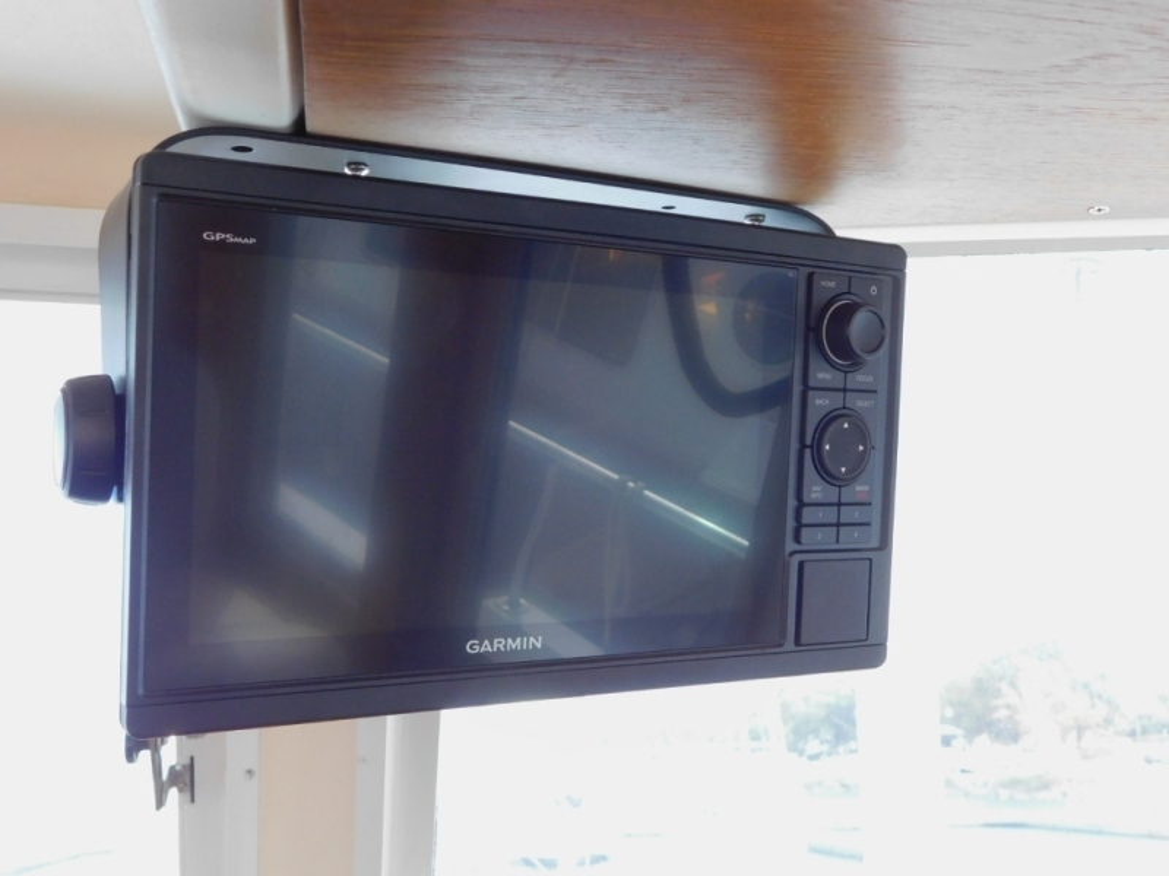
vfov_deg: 39.7
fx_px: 1216
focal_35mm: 36
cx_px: 584
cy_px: 438
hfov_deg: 51.4
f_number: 3.5
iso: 320
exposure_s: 1/30
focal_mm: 6.3
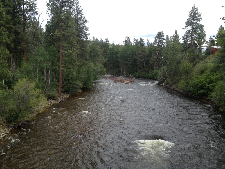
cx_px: 112
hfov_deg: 52.6
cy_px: 84
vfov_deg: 40.7
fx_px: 227
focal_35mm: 35
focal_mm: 4.28
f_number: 2.4
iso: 64
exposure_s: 1/699
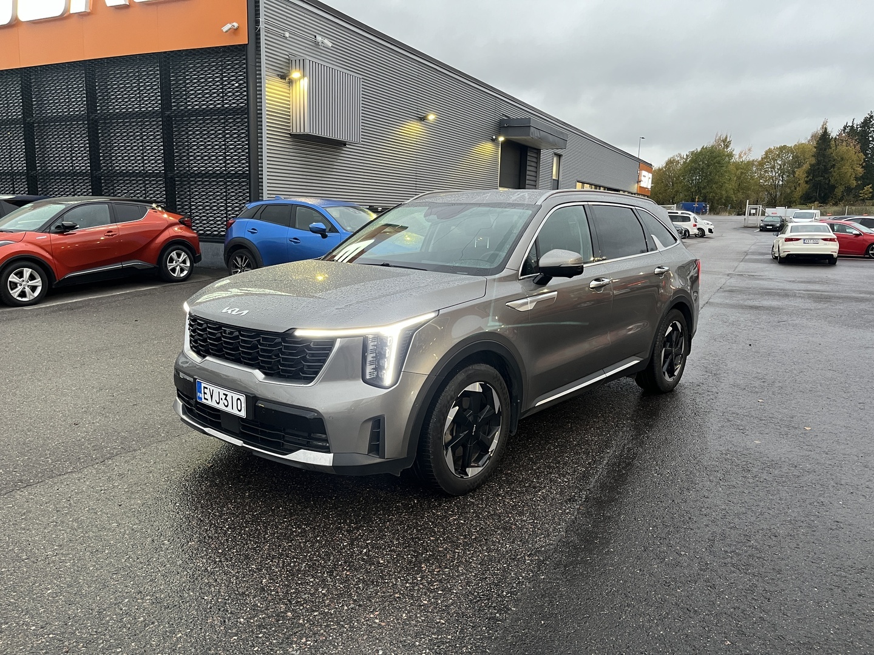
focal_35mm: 26
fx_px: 656
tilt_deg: -10.6
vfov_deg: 53.1
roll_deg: -2.0
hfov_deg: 67.3
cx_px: 437
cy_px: 328
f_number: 1.6
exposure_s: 1/60
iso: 200
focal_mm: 5.1
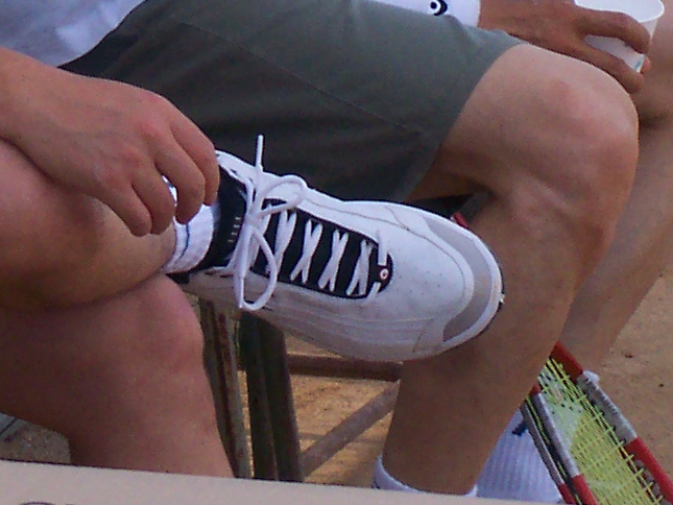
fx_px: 7448
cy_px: -121
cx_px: 153
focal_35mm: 383
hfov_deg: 5.2
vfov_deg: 3.9
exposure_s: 1/350
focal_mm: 21.2
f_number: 4.7
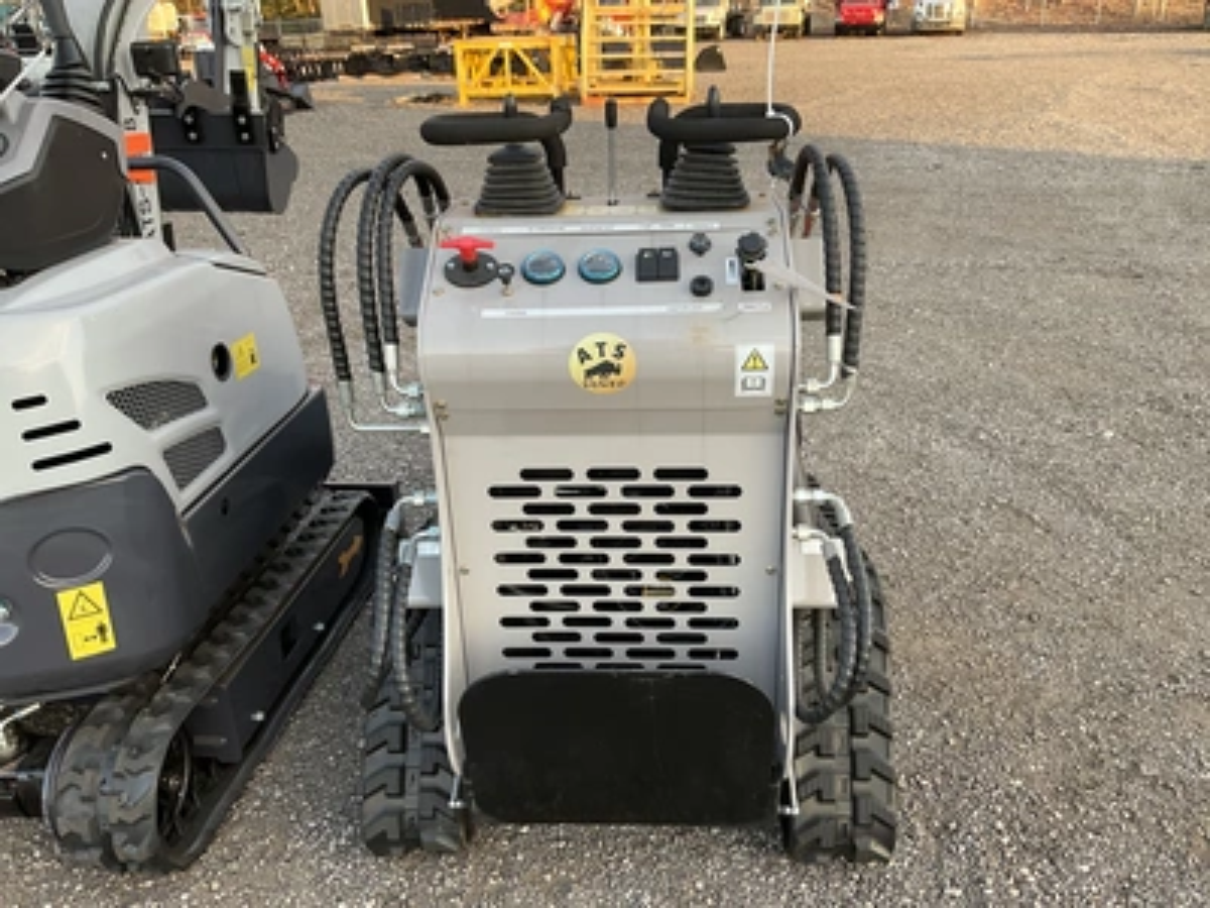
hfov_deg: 61.7
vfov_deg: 48.2
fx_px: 1014
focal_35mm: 29
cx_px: 605
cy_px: 454
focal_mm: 3
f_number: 1.8
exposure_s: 1/122
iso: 32
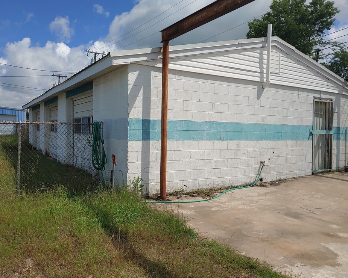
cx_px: 168
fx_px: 278
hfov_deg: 64.1
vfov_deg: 53.2
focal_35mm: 27
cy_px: 134
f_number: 1.5
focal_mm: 4.23
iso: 50
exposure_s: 1/5556
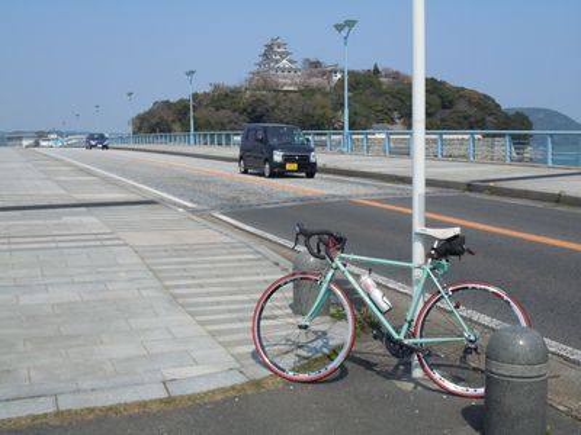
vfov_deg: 32.2
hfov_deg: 42.1
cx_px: 290
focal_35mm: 45
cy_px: 218
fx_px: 755
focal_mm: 8.1
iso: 400
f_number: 9.2
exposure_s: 1/800
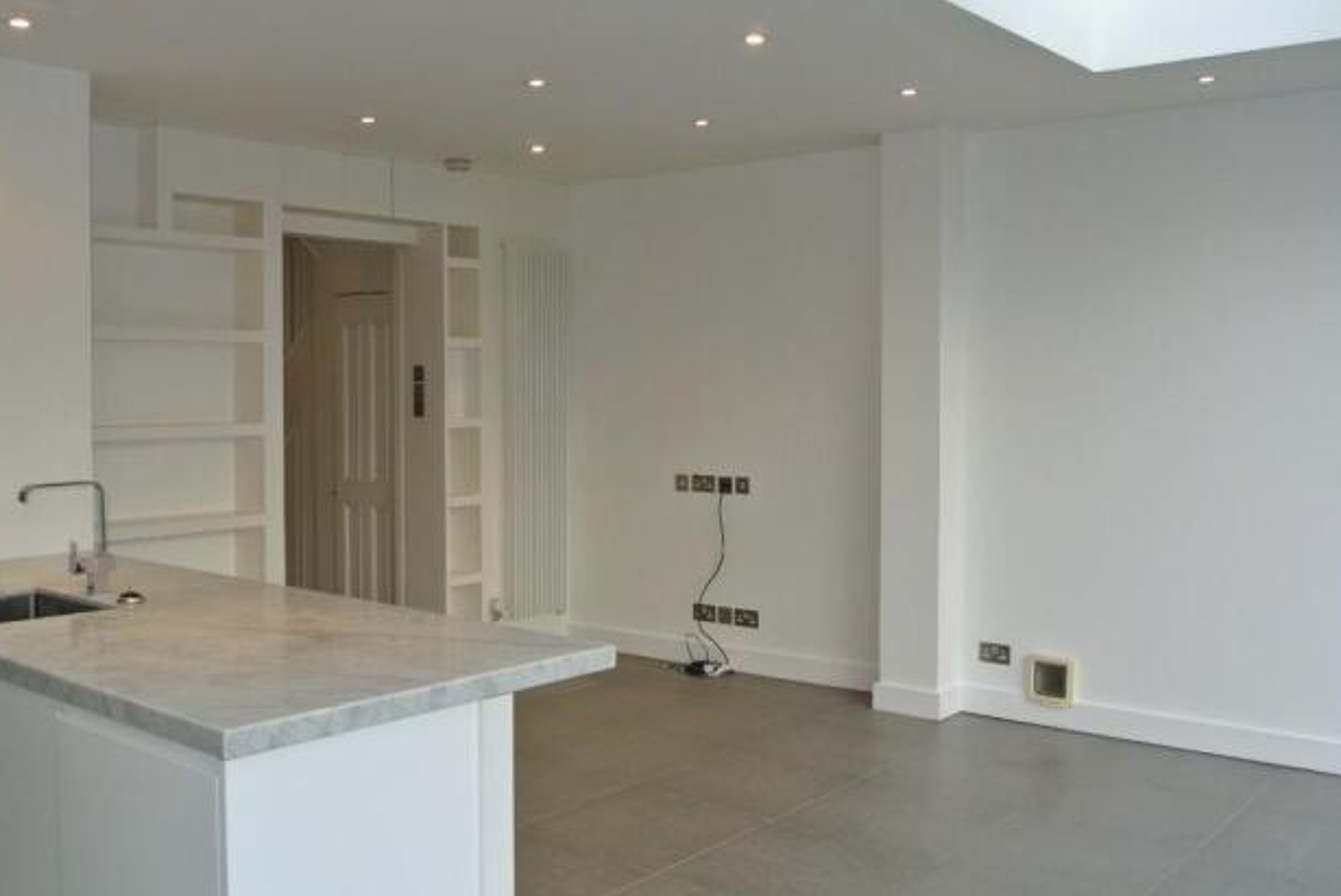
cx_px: 653
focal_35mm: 34
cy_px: 452
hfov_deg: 55.8
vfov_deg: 38.9
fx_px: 1267
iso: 400
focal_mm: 12.2
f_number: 7.1
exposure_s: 1/60
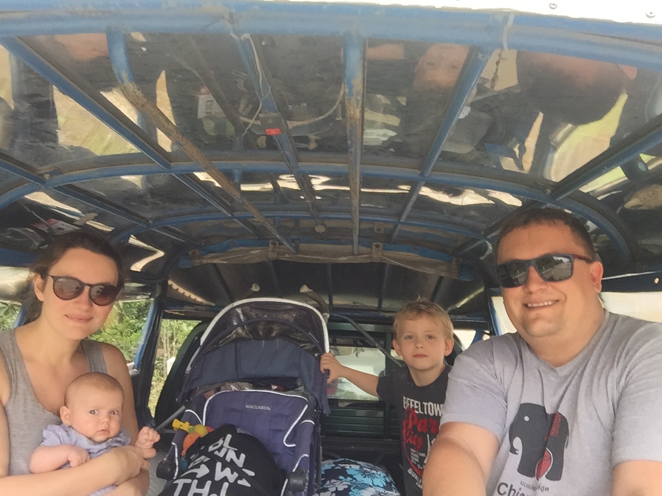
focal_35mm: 31
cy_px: 248
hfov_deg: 58.4
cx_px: 331
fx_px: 593
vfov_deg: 45.4
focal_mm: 2.65
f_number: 2.2
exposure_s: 1/108
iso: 32
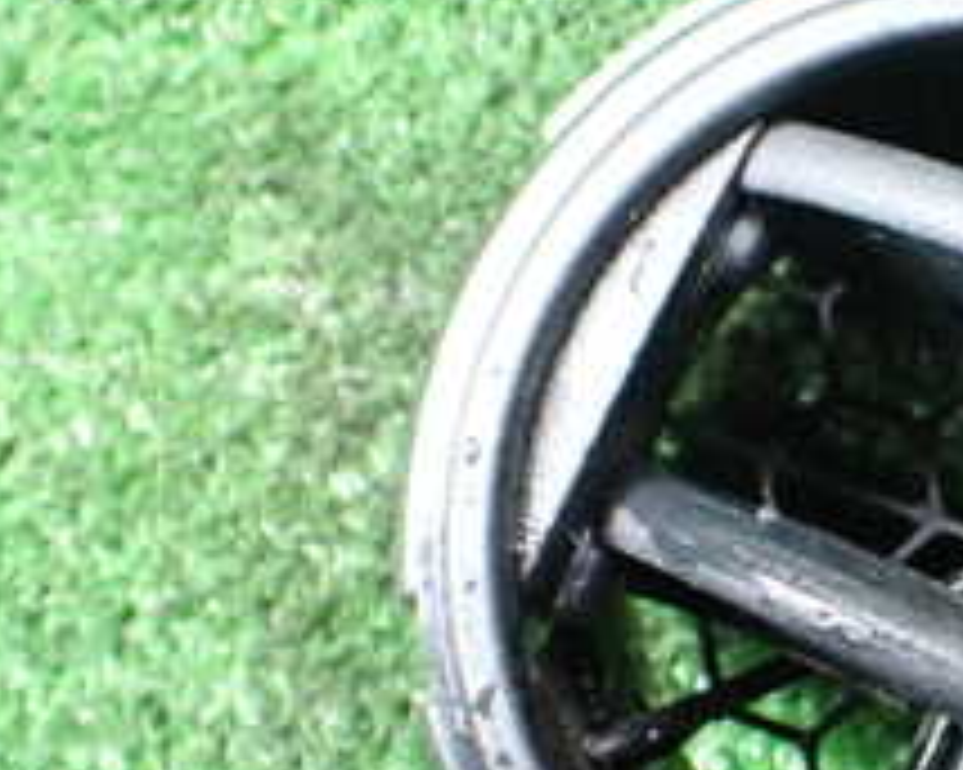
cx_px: 1040
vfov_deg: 18.7
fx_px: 2336
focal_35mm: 82
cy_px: 513
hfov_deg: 22.1
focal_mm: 5.4
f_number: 2.3
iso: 800
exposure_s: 1/30
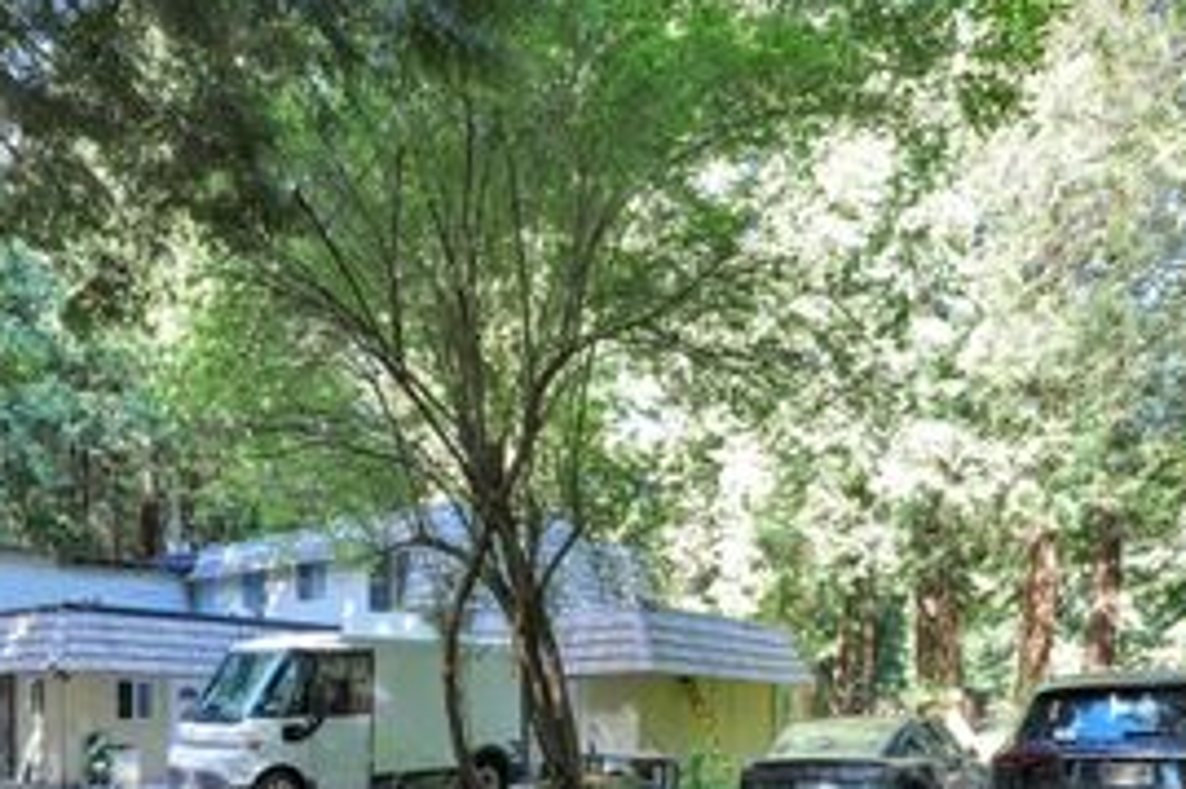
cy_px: 712
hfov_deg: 66.3
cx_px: 450
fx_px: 893
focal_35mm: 27
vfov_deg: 43.5
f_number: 4
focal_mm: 14.6
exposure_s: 1/160
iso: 500
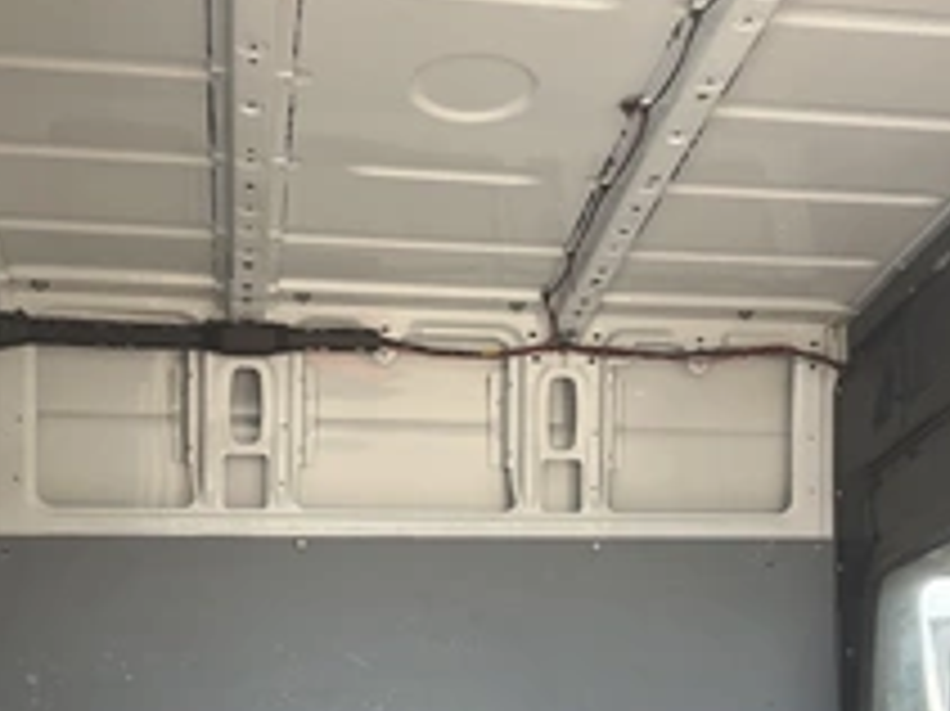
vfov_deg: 26.3
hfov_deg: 34.9
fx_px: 1509
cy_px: 518
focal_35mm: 55
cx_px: 558
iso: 25
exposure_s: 1/190
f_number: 1.8
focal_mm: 3
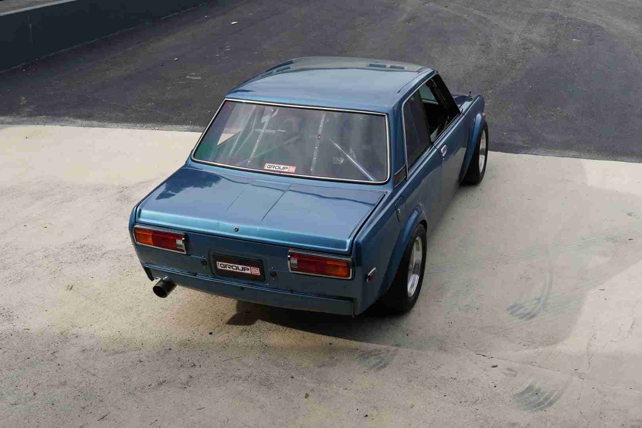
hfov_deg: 43.6
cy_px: 214
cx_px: 321
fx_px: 802
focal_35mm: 45
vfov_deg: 29.9
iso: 100
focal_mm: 30
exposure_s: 1/200
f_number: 4.5
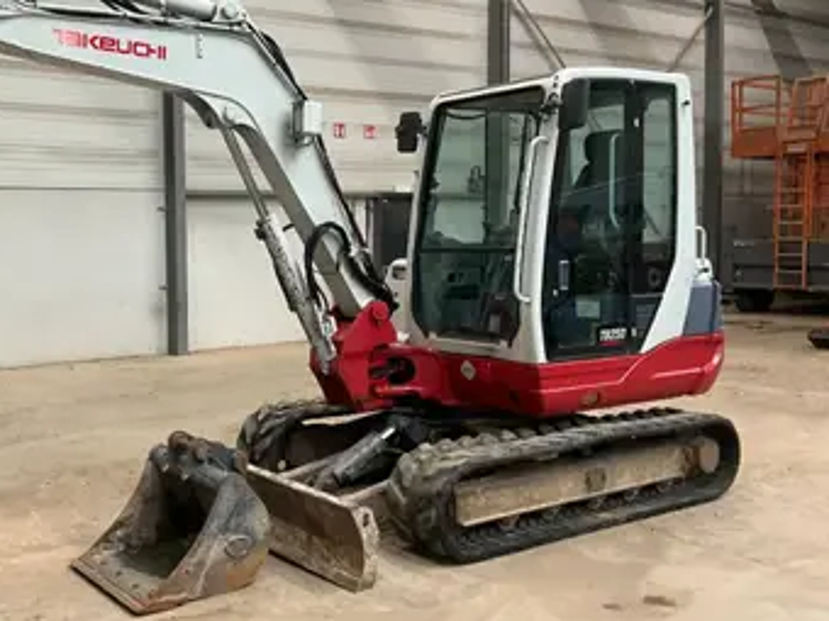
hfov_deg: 44.8
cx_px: 246
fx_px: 982
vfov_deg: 35.1
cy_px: 292
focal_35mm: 41
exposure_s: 1/60
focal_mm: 3
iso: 160
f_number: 1.8
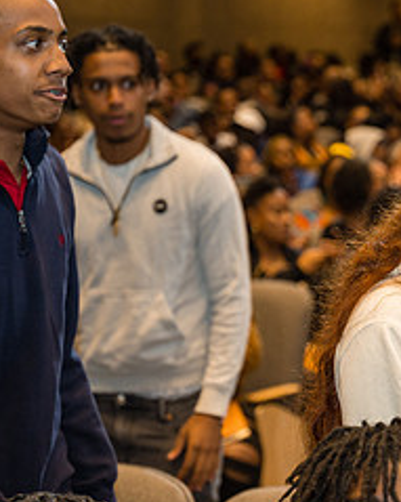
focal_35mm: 133
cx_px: 458
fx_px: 1974
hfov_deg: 11.4
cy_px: 314
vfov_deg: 14.5
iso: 640
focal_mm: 58.3
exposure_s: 1/250
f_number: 2.8
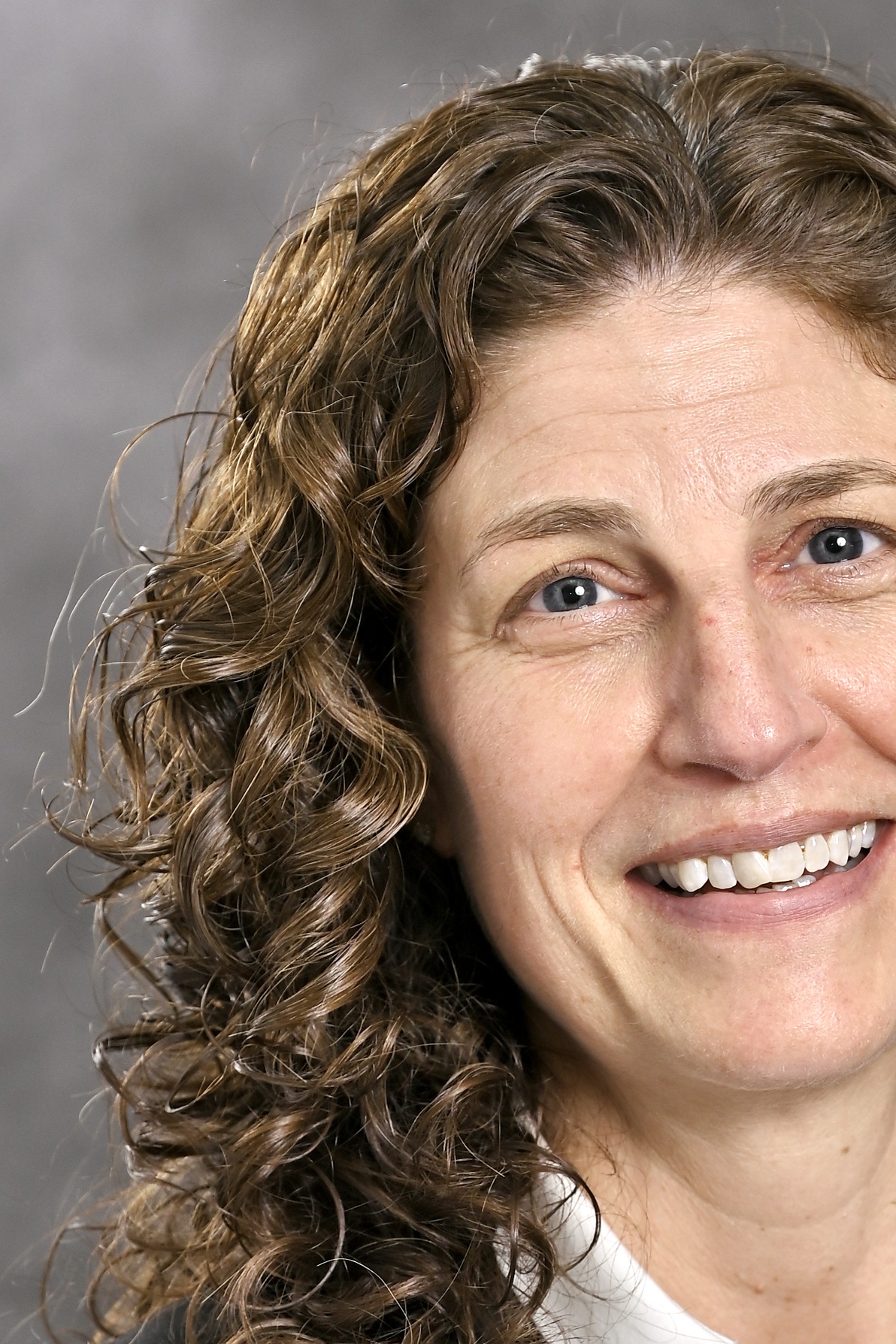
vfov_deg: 9.4
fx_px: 8101
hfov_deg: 6.3
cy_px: 1461
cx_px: 767
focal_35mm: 217
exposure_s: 1/125
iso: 125
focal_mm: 86
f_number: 6.3
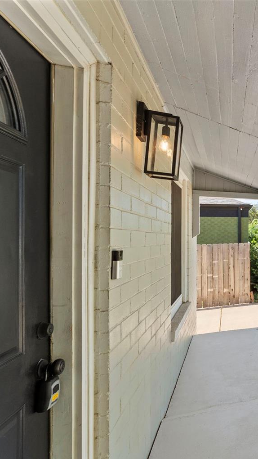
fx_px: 280
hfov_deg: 32.9
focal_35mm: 23
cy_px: 239
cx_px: 353
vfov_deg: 78.6
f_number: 9
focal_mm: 14
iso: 400
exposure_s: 1/125
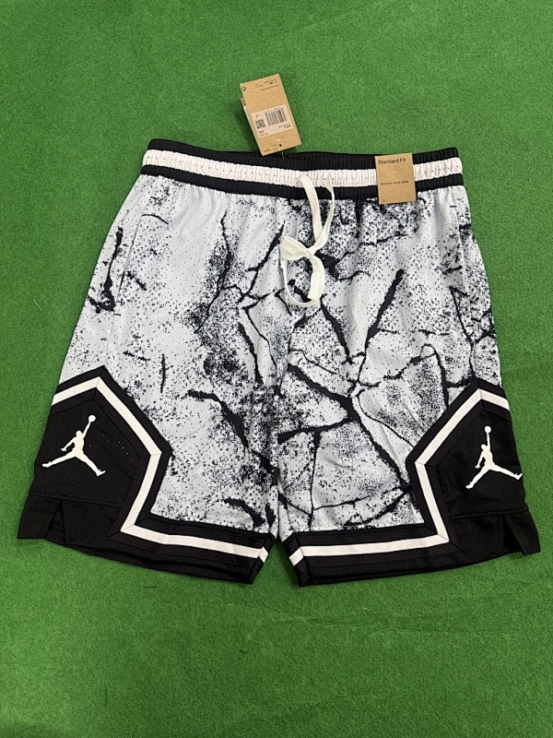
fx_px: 511
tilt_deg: -80.3
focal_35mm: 24
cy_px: 369
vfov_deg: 71.6
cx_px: 276
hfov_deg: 56.8
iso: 200
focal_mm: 6.76
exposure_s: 1/100
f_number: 1.78
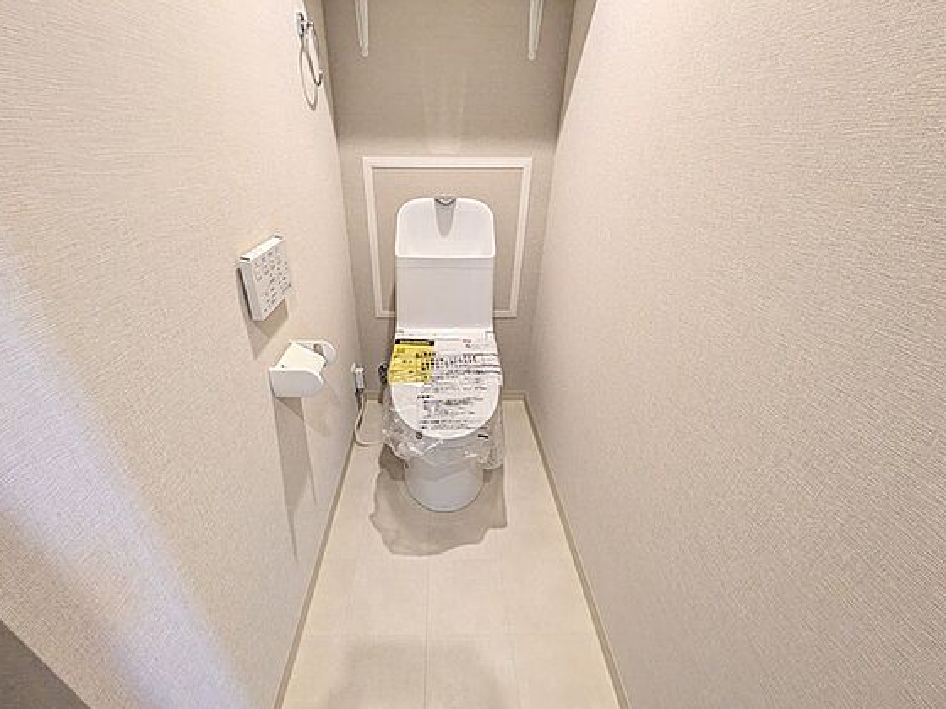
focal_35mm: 15
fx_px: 410
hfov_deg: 98.0
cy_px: 378
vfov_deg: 81.6
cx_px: 443
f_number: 2.2
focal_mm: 1.83
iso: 355
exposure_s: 1/60
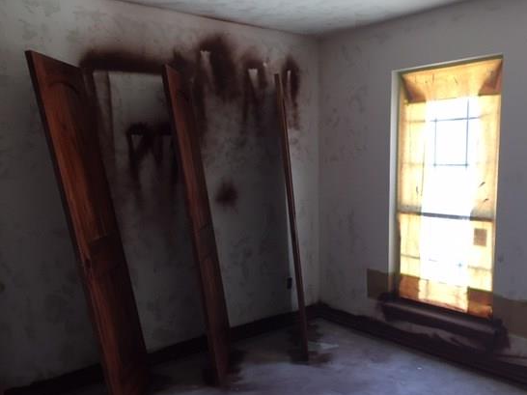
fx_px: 517
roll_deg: +0.6
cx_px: 308
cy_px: 230
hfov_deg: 53.7
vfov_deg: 41.6
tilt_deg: -8.3
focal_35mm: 34
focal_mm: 4.15
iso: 40
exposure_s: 1/30
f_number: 2.2
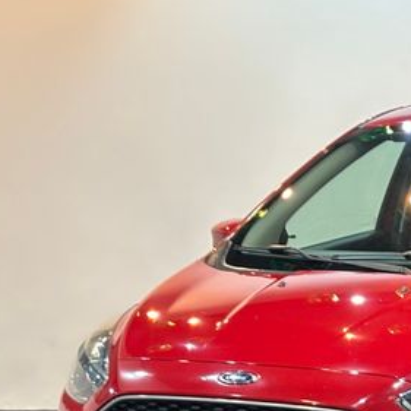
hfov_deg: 11.0
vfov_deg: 11.2
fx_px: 2096
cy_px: 335
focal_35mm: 156
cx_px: 492
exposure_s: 1/40
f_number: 1.6
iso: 160
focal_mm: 5.96
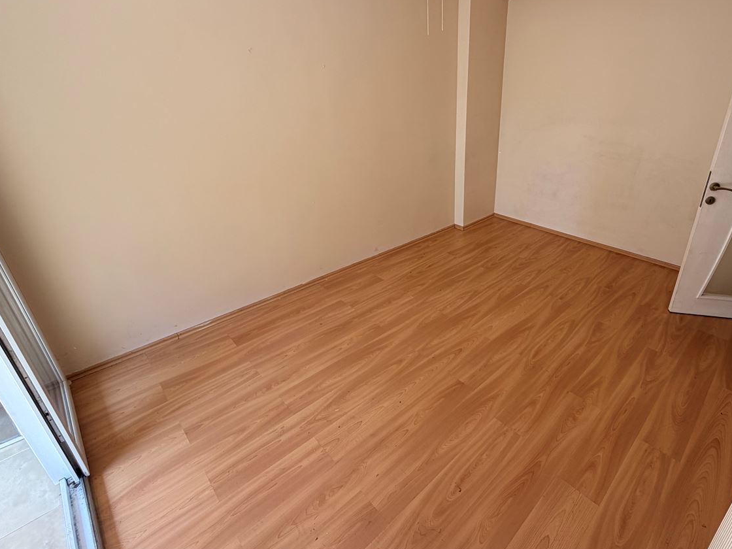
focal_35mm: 18
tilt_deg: -24.5
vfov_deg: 71.3
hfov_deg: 86.5
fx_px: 381
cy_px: 241
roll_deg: -0.3
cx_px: 446
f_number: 2.2
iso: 80
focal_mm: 2.22
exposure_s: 1/121
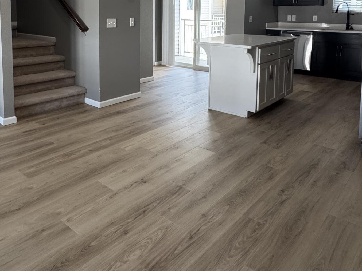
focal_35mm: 31
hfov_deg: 57.4
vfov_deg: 42.6
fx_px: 324
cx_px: 127
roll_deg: +0.1
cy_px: 41
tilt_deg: -5.7
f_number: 2.2
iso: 320
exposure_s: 1/120
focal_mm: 2.22
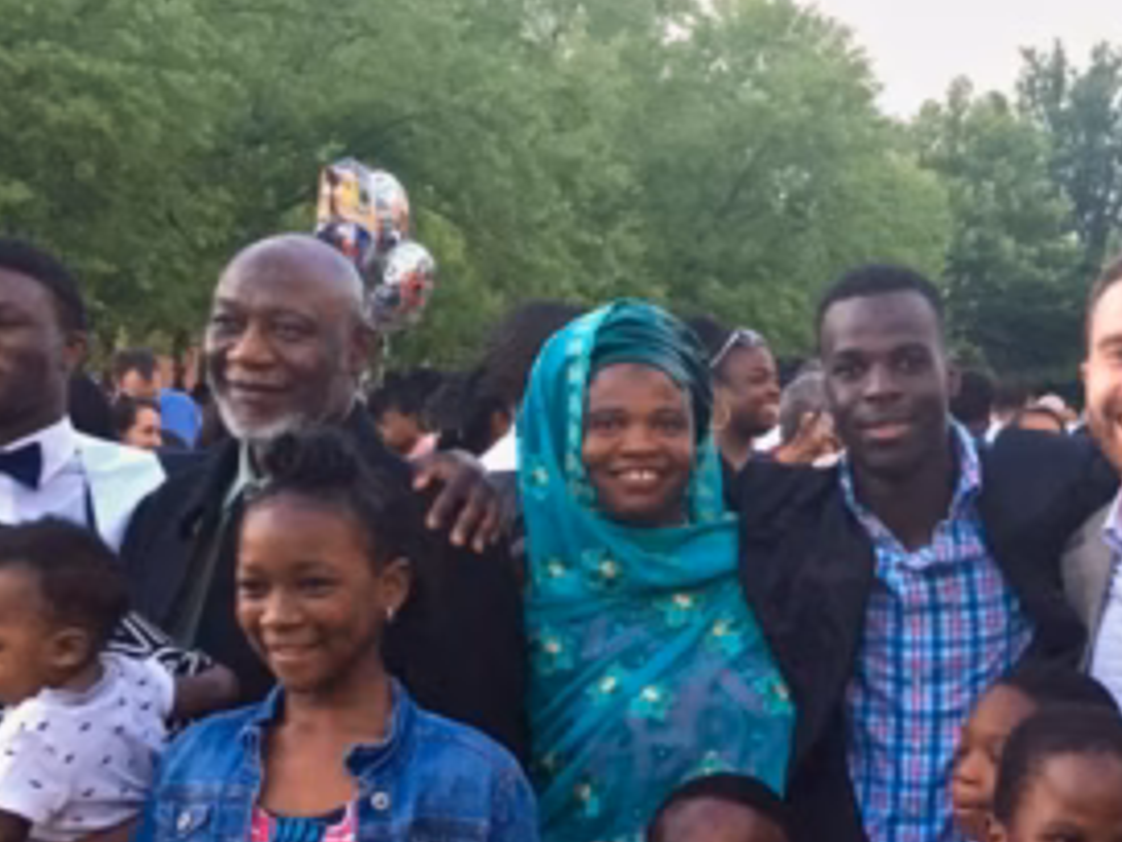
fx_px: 2074
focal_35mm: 64
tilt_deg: -10.6
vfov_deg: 22.2
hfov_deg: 29.8
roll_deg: -1.3
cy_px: 813
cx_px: 829
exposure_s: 1/24
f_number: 2.2
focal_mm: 4.15
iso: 200
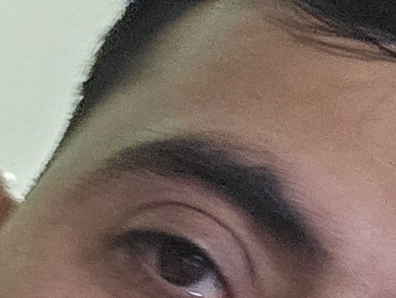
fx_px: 1980
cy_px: 735
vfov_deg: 7.9
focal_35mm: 173
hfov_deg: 11.3
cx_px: -11
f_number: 2.2
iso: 640
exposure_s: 1/24
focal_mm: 3.3
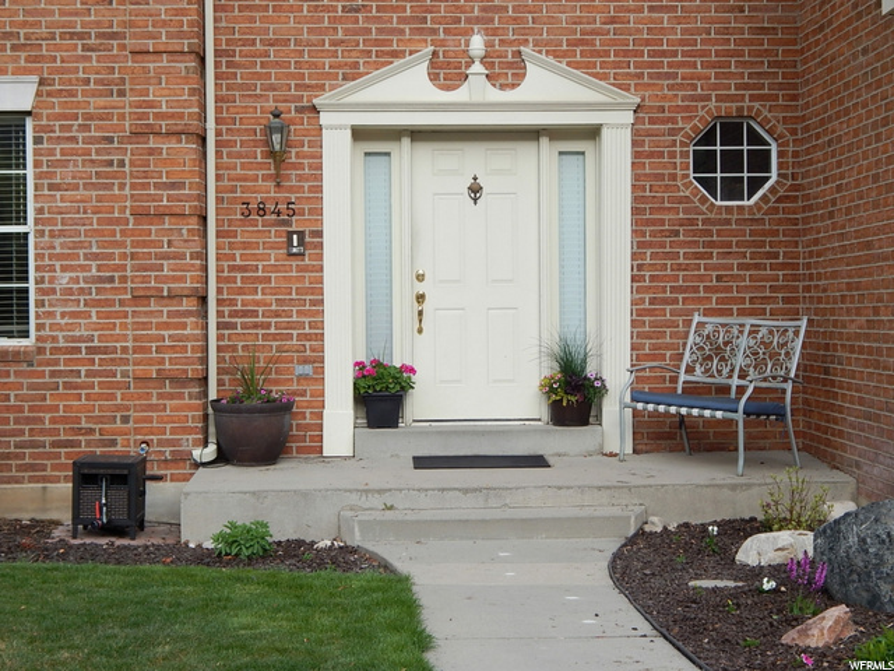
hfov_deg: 25.7
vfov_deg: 19.4
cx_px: 447
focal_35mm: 76
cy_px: 336
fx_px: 1963
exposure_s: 1/250
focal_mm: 13.5
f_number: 4.2
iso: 125
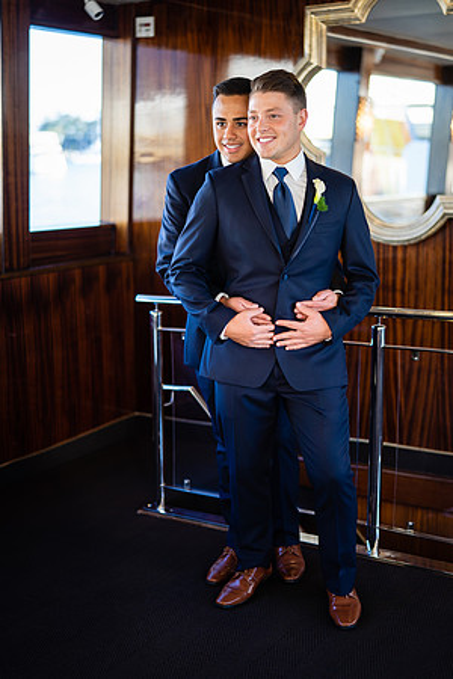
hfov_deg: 27.0
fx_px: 944
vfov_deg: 39.6
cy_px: 340
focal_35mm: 50
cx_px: 226
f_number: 1.4
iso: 160
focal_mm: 50
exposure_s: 1/200
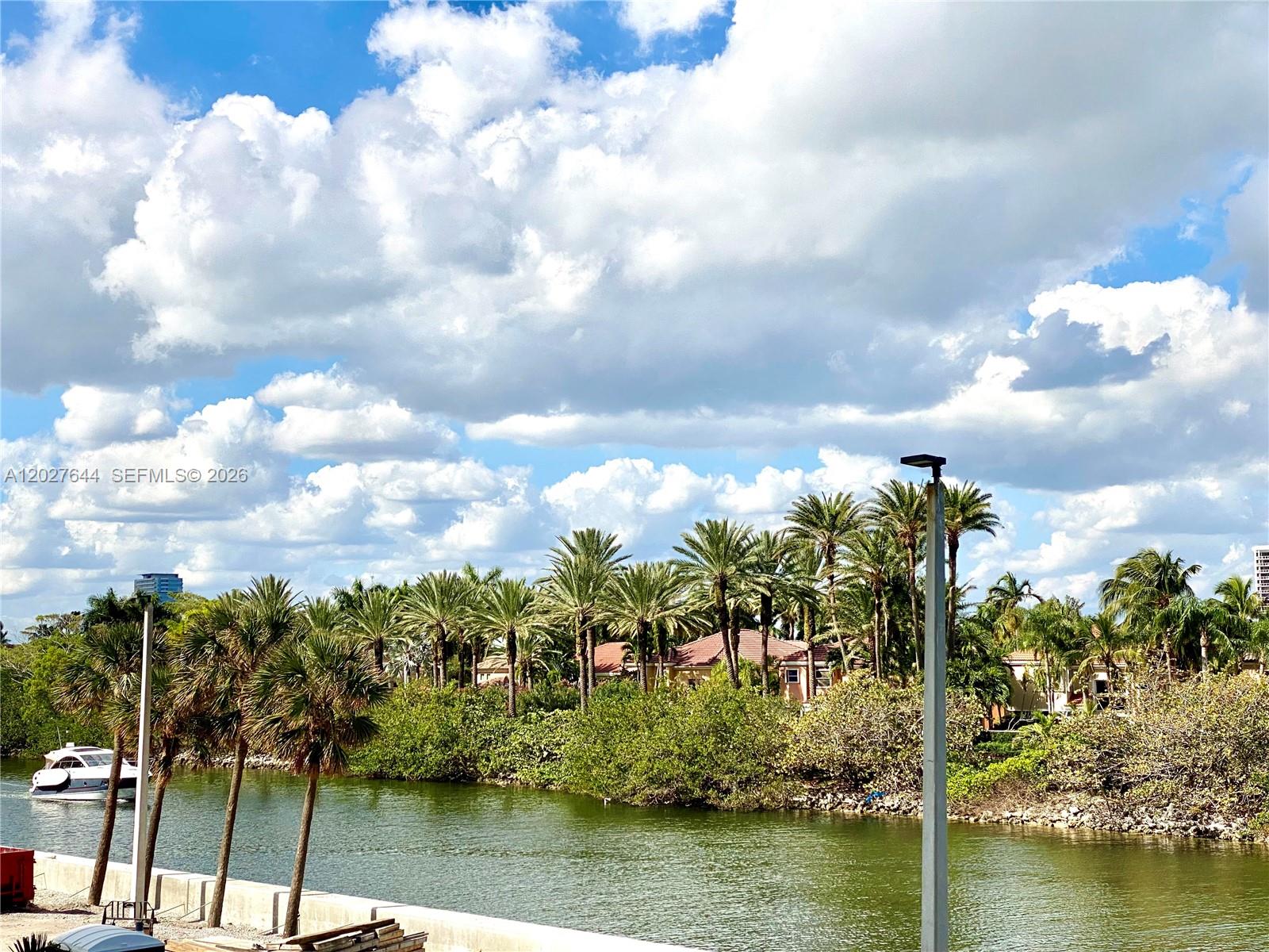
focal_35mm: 52
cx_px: 634
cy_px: 476
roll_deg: -0.4
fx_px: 1906
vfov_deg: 28.0
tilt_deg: +5.2
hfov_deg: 36.8
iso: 25
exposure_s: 1/2994
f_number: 2
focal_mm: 6
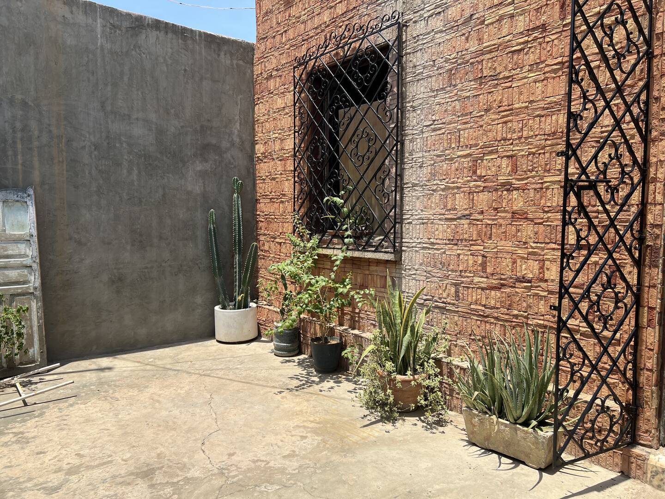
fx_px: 499
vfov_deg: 53.1
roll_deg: -0.6
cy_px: 250
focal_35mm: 26
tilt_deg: -1.8
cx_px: 332
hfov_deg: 67.3
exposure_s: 1/2841
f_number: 1.5
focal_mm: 5.7
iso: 50
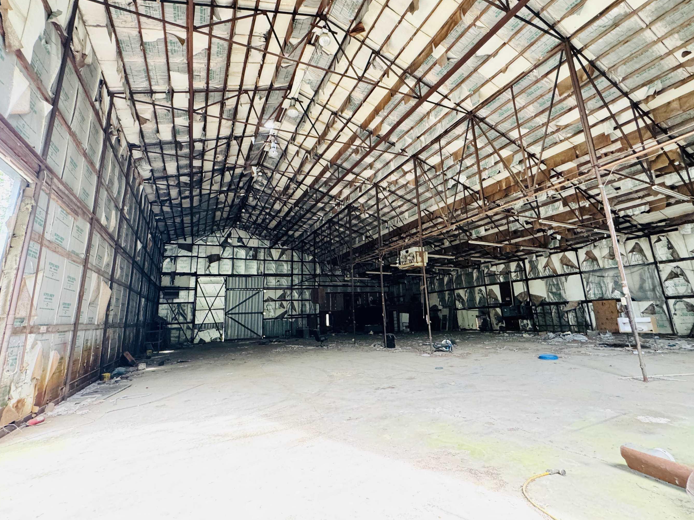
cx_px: 352
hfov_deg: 94.5
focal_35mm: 16
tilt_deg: +13.8
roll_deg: +2.7
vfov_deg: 78.0
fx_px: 321
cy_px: 240
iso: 500
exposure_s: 1/60
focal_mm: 2.22
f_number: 2.2
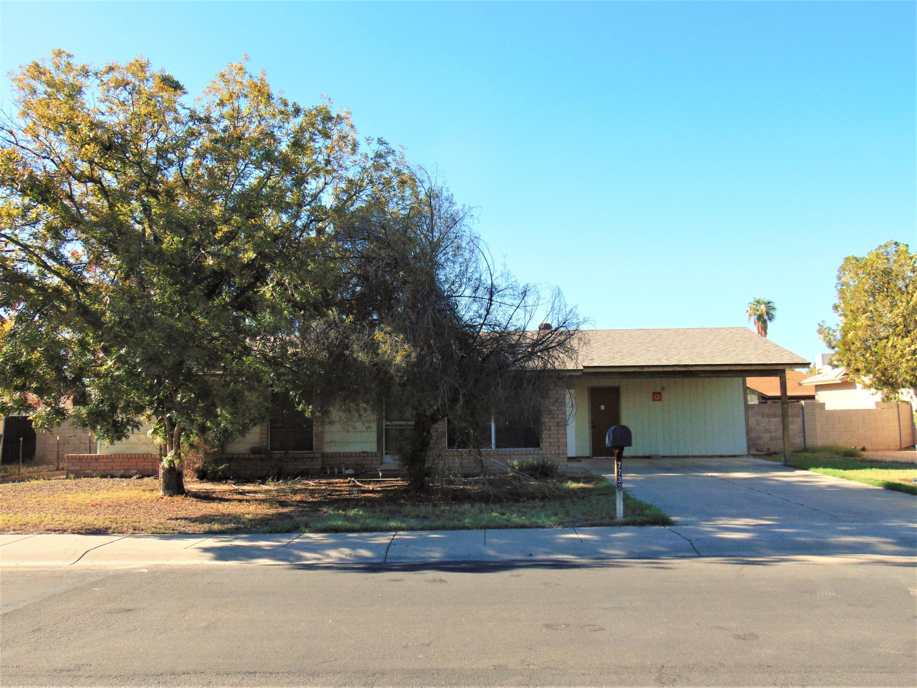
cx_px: 458
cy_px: 344
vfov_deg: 46.8
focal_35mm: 30
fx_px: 795
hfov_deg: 60.0
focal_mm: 5.4
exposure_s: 1/800
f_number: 3.1
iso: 80
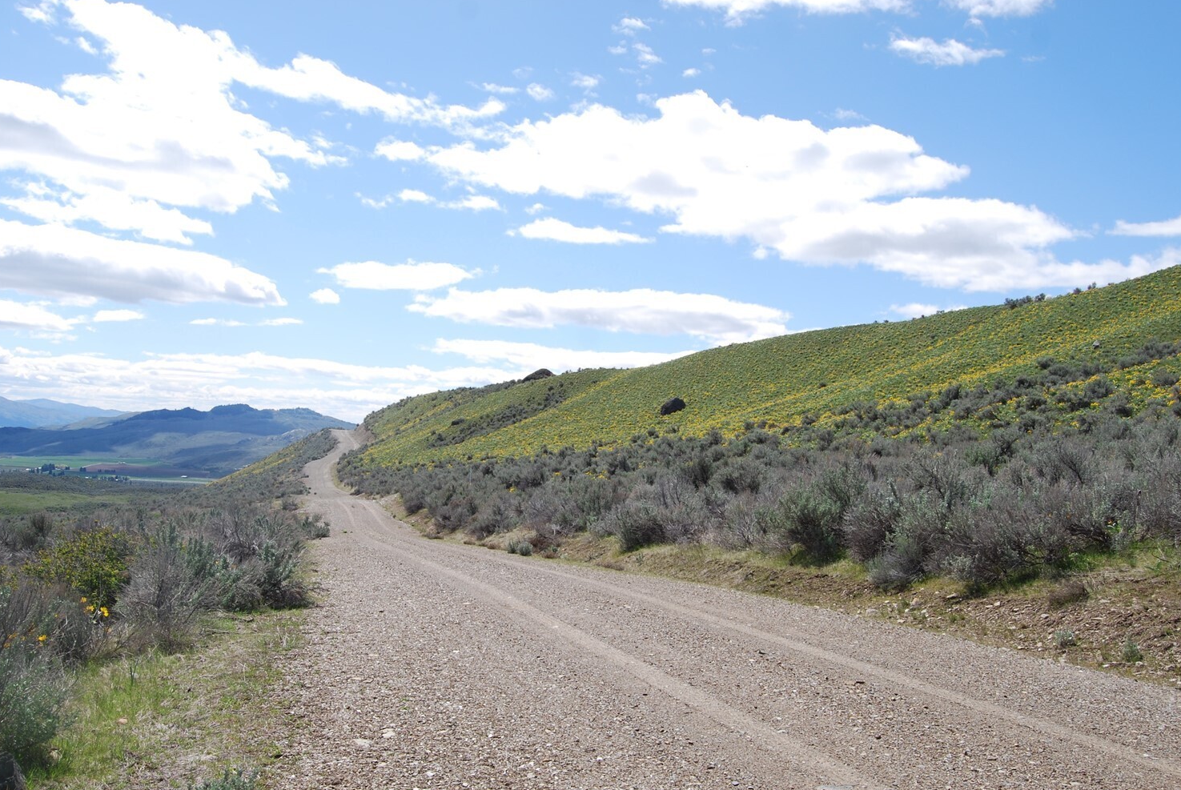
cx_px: 576
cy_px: 422
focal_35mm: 31
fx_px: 1018
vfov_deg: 42.4
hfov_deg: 60.2
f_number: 8
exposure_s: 1/250
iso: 100
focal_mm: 18
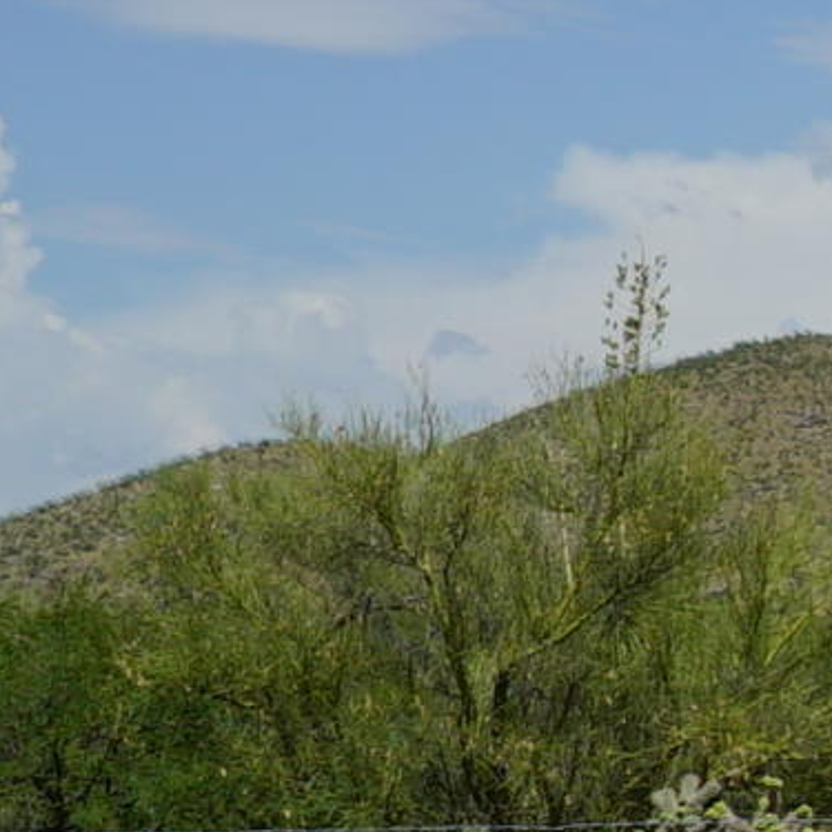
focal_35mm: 204
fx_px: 5547
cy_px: 762
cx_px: 2791
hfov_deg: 7.3
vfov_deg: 8.5
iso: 100
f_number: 14
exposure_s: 1/200
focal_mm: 30
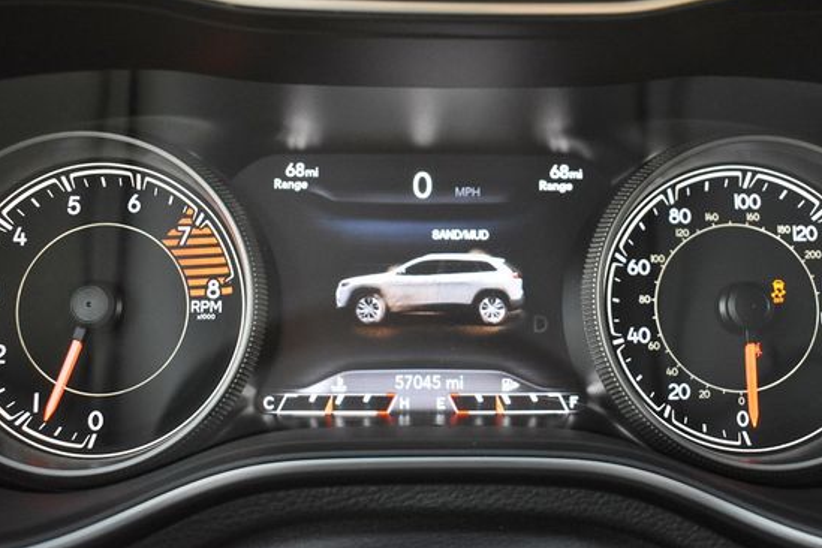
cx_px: 427
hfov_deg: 46.4
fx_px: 959
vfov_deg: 31.8
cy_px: 234
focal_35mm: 42
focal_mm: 24
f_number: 4
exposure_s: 1/125
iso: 2200
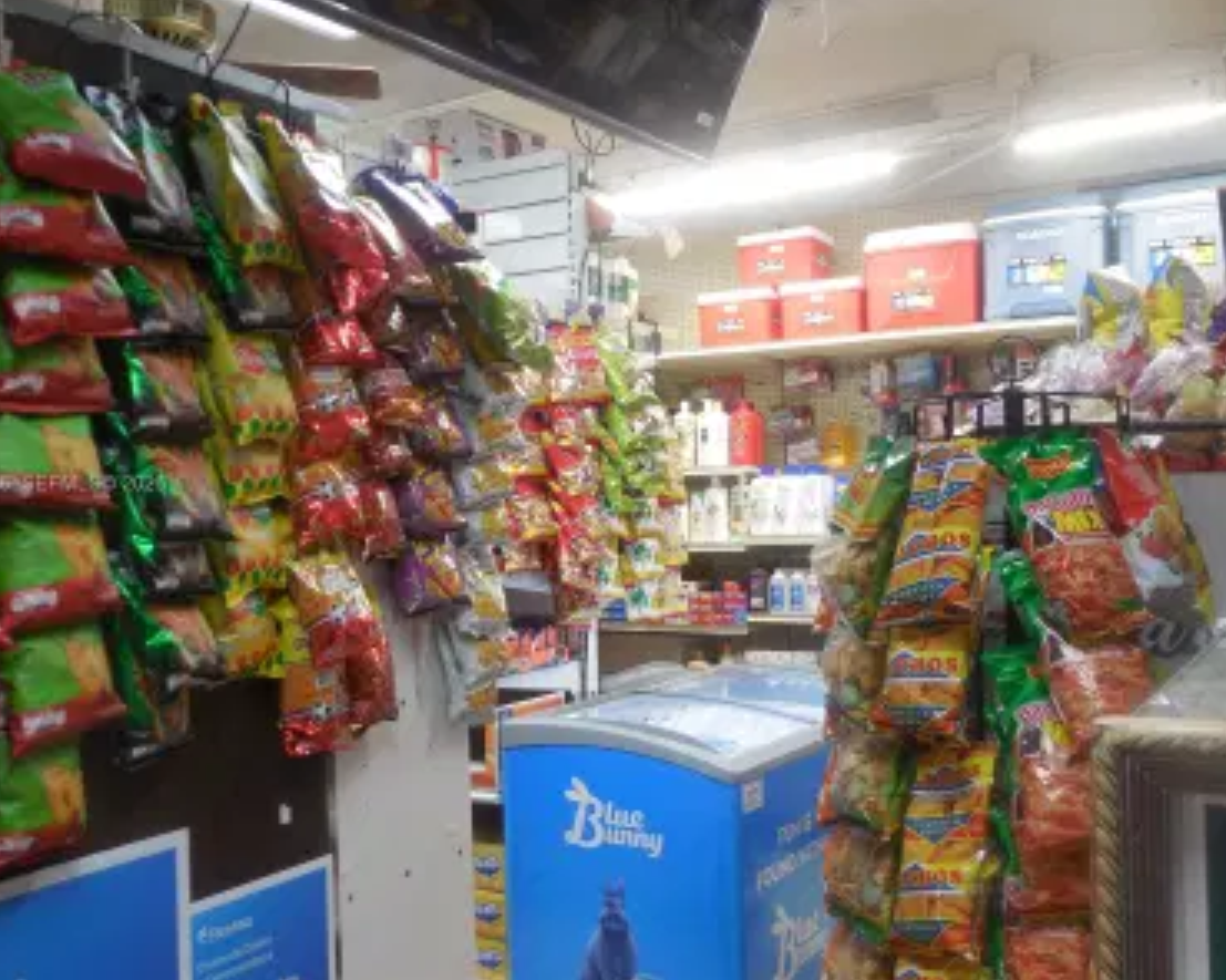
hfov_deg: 50.3
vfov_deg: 41.1
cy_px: 485
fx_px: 1306
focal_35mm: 36
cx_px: 571
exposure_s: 1/30
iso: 200
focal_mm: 6.1
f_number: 3.4
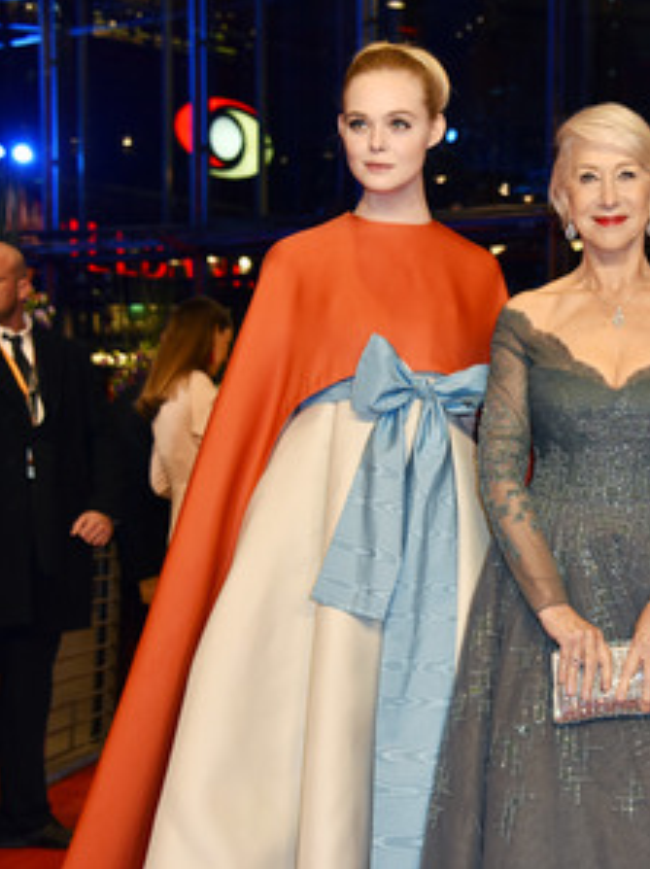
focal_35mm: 80
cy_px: 434
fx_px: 2006
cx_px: 561
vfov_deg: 24.4
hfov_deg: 18.2
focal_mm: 55
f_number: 5.6
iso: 800
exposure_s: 1/125
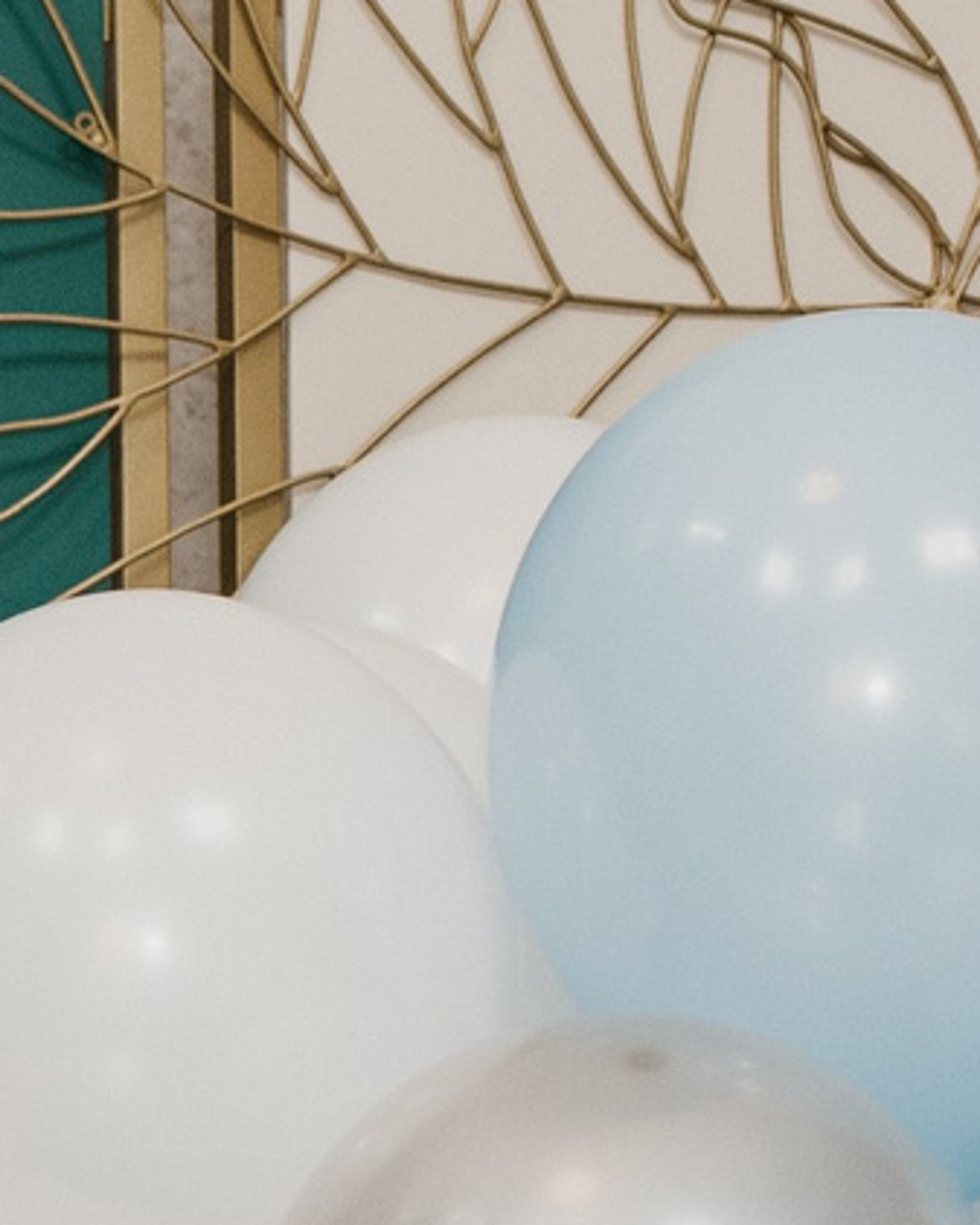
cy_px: 1411
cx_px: -1876
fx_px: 7430
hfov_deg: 6.9
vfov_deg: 9.3
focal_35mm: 205
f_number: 4
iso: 400
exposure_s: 1/160
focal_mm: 35
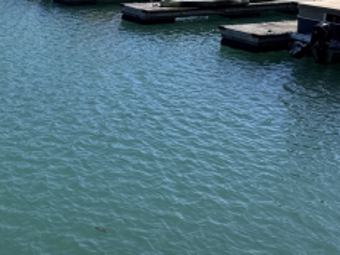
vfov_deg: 21.2
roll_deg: -5.0
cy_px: 69
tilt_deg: -15.5
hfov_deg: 27.4
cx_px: 52
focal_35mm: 69
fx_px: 678
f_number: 1.78
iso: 80
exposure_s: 1/4049
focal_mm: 6.76
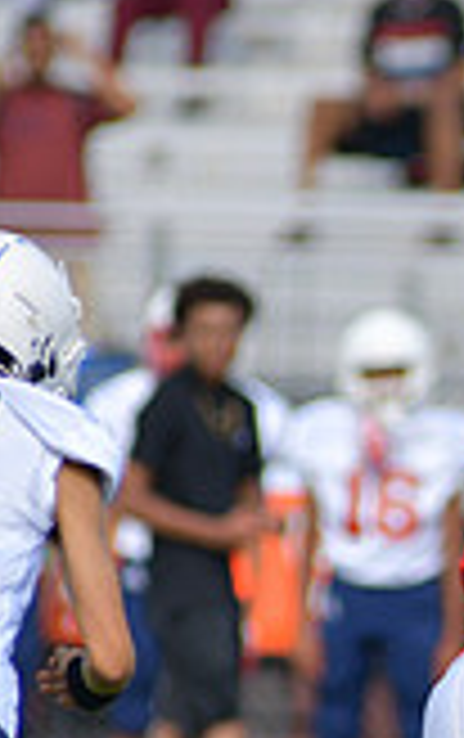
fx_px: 21795
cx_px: 649
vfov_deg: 1.9
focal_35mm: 1081
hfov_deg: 1.2
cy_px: 700
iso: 180
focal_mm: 300
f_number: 3.5
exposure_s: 1/2000
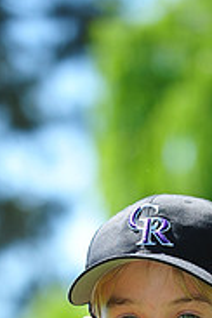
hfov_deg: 3.6
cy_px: 497
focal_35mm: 380
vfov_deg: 5.4
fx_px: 3356
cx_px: 160
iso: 200
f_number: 4
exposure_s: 1/640
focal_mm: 120
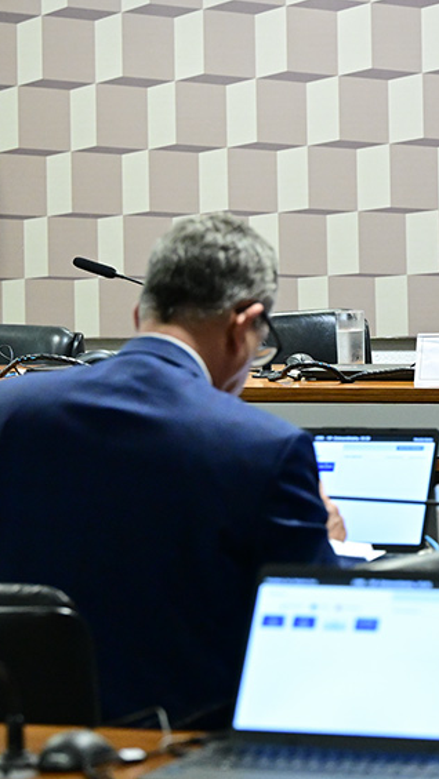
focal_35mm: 167
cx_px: 529
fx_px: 3454
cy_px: 392
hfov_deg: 7.2
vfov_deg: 12.9
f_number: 3.5
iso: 4000
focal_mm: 70
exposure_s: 1/200
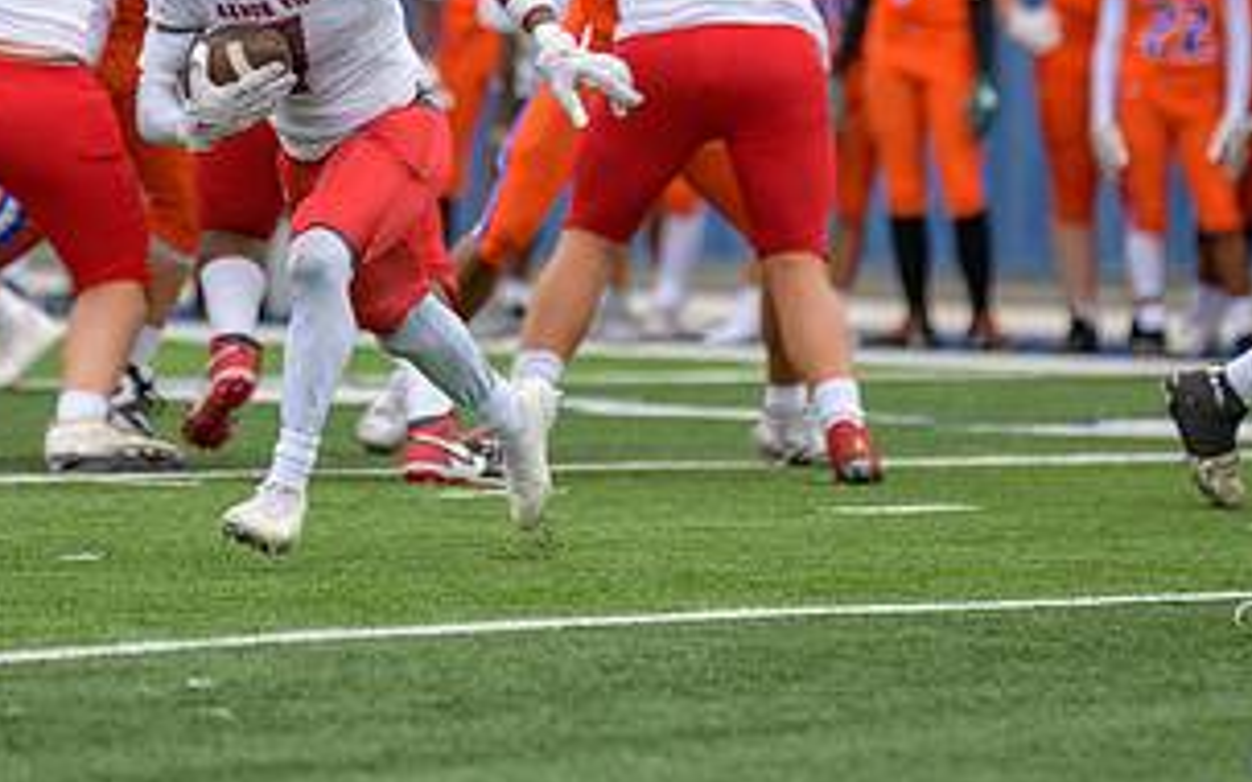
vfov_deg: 2.2
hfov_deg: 3.6
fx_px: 19927
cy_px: 105
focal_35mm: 584
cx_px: 482
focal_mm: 300
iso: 320
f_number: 3.5
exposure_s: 1/800
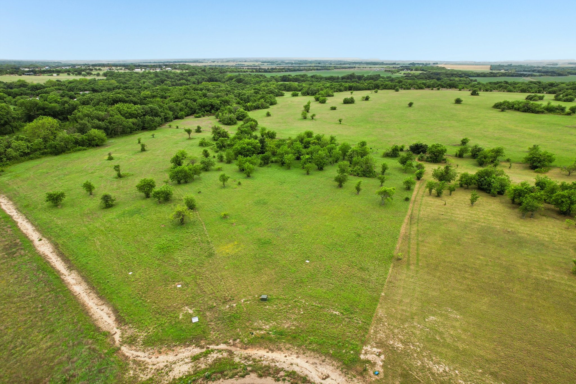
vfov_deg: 57.2
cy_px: 192
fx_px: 352
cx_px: 288
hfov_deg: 78.6
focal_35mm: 22
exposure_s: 1/350
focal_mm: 8.4
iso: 100
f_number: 2.8
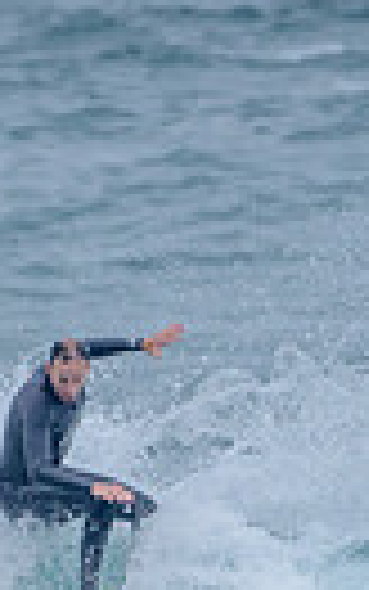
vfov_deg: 0.8
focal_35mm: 2760
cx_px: 67
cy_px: 529
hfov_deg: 0.5
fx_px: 44361
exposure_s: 1/1250
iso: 500
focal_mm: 500
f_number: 5.6
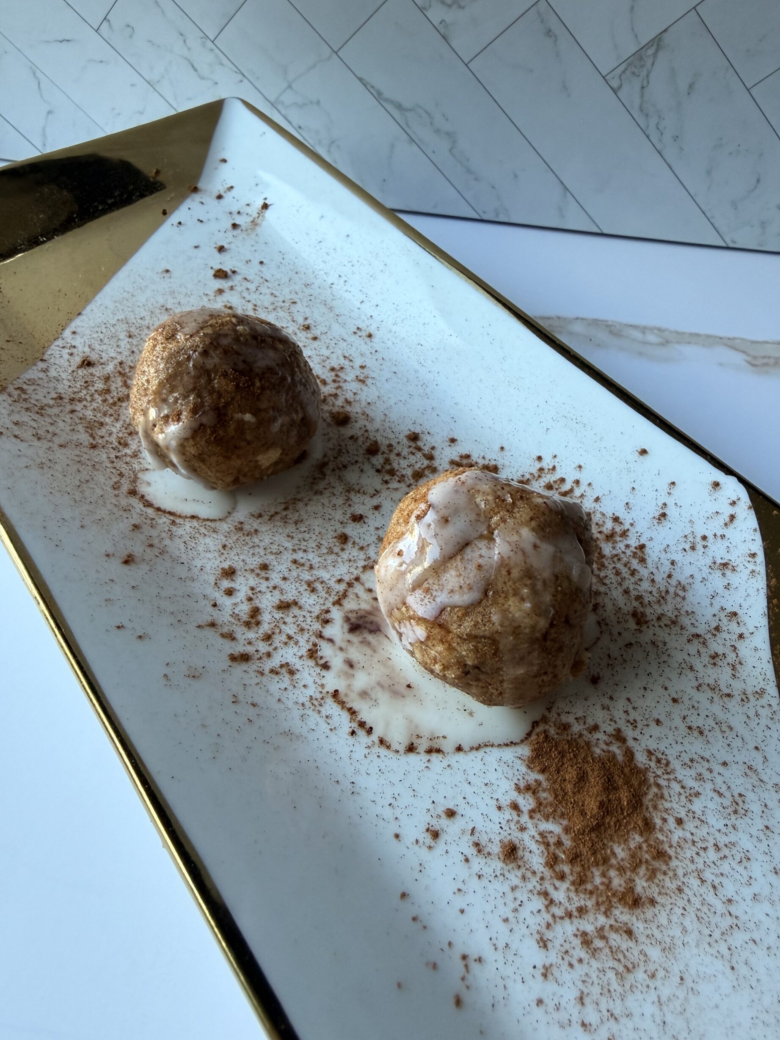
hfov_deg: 54.9
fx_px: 751
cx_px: 400
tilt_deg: -41.7
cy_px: 505
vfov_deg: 69.4
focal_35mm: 25
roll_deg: +0.3
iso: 200
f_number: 2.2
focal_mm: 2.22
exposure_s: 1/120
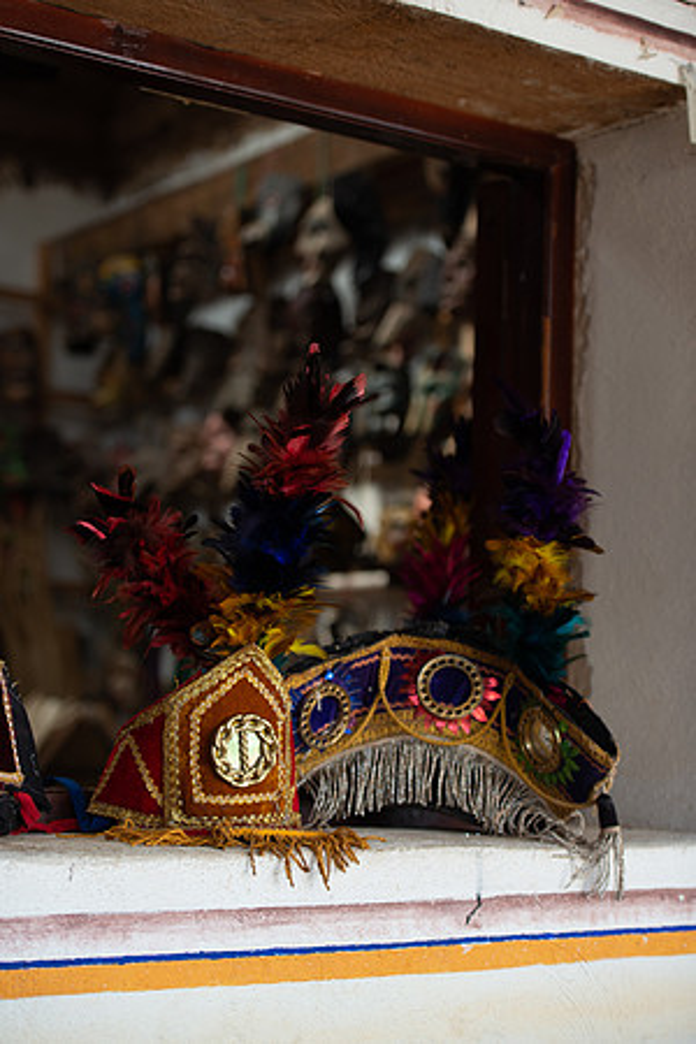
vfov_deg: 28.8
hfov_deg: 19.5
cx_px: 348
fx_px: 2030
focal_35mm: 70
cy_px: 522
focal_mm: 70
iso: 160
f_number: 2.8
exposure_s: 1/160
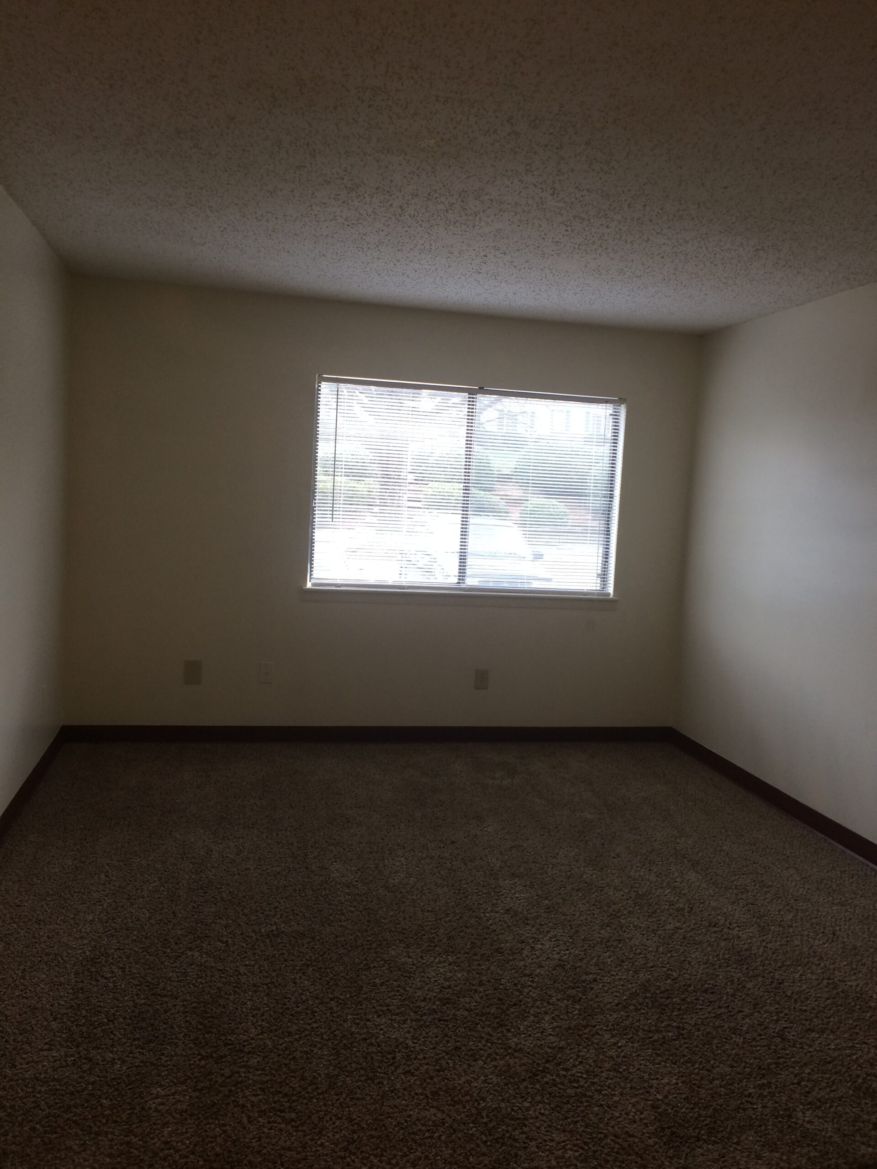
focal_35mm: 29
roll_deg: -1.6
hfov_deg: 48.2
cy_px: 584
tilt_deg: -8.6
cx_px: 438
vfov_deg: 61.7
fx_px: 980
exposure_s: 1/30
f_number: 2.2
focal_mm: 4.15
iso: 64
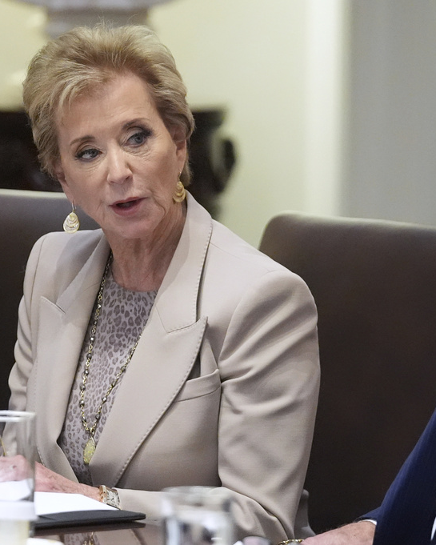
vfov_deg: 5.1
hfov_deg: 4.1
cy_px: 272
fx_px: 6080
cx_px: 139
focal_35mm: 377
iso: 6400
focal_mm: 178
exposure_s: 1/400
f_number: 2.8
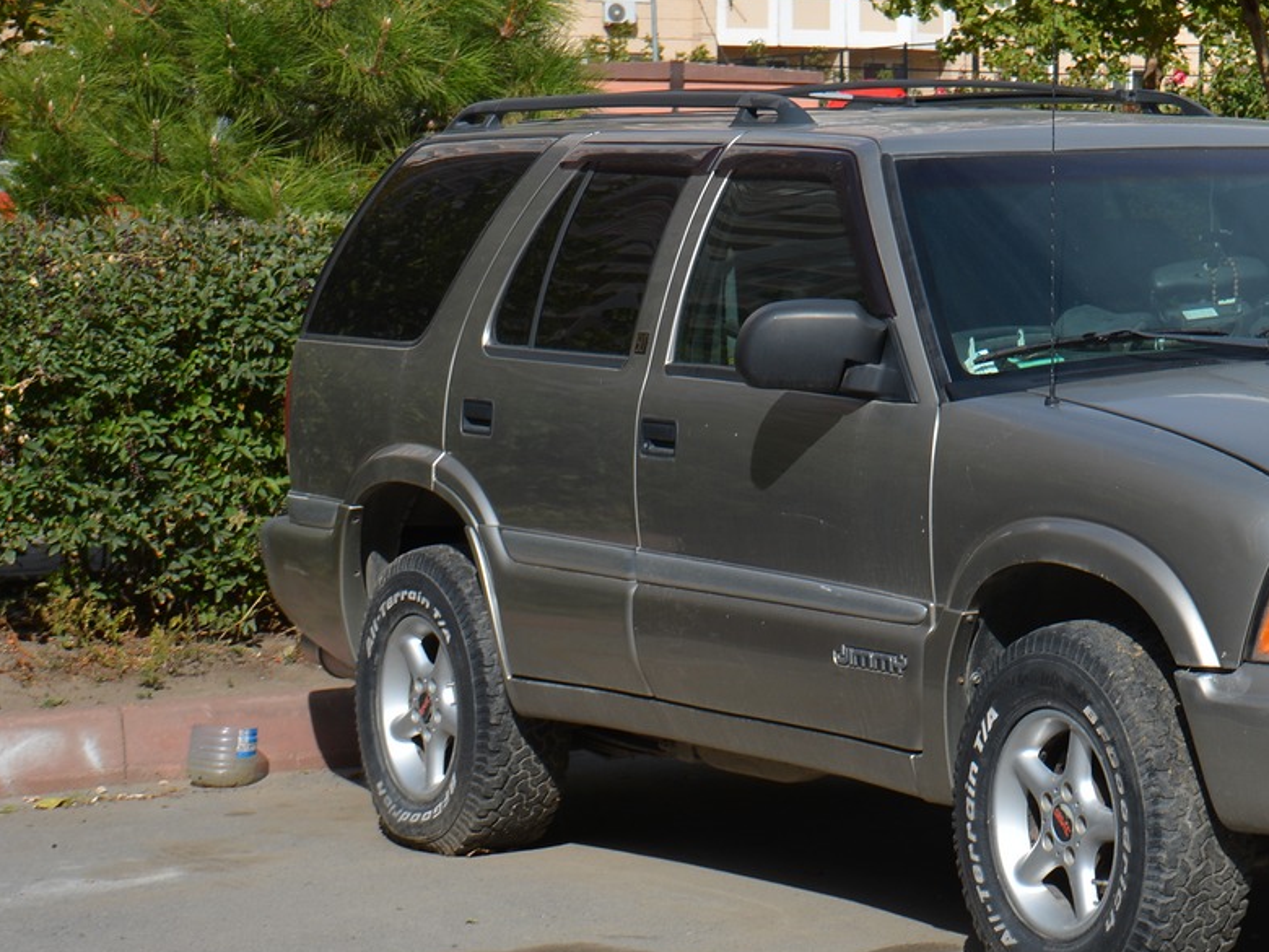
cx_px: 1216
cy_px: 325
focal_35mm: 122
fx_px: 4472
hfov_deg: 15.9
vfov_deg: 12.1
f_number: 9
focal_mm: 44
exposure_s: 1/320
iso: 100
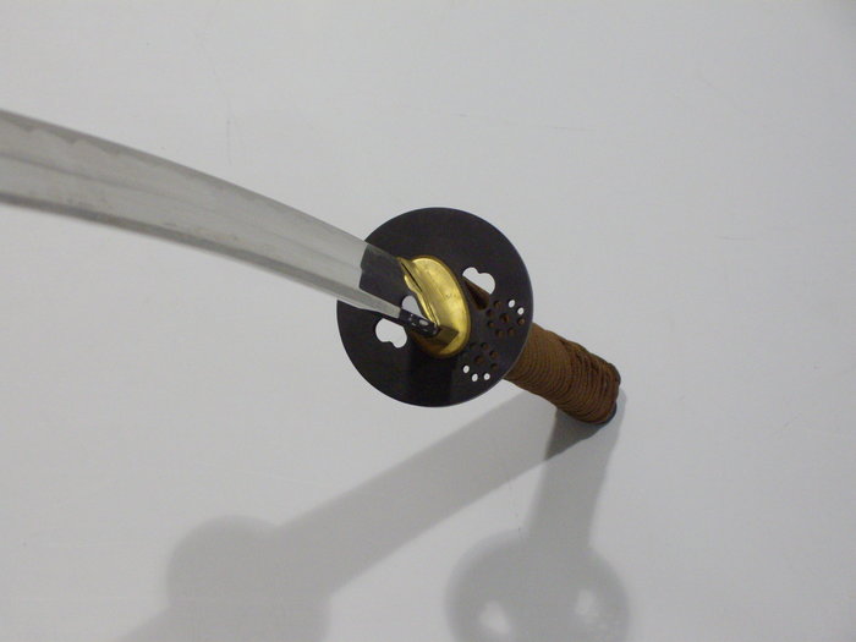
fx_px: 2671
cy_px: 321
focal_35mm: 108
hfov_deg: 18.2
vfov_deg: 13.7
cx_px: 428
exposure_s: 1/40
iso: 320
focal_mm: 18
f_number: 4.8
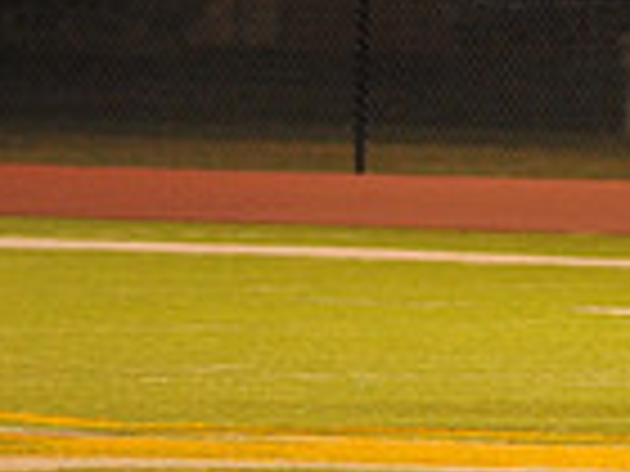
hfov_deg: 2.5
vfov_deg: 1.9
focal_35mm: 797
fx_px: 14505
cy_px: 54
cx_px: 1256
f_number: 4.5
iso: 3200
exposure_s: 1/160
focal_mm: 200
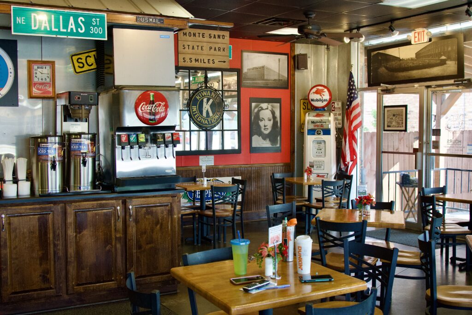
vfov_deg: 31.9
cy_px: 158
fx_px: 551
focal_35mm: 42
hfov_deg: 46.4
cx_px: 236
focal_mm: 28
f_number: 4
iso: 1250
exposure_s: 1/160
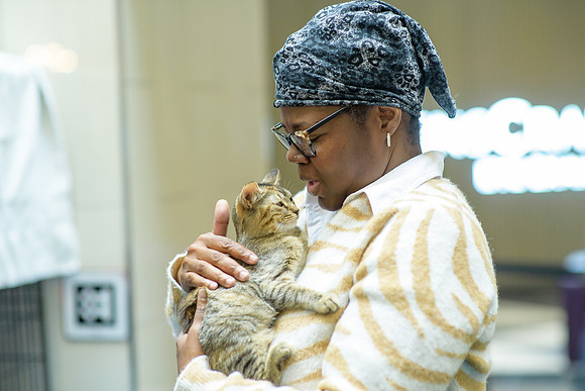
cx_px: 292
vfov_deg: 16.1
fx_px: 1382
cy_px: 196
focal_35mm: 85
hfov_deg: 23.9
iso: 800
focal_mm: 85
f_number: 2.2
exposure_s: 1/125
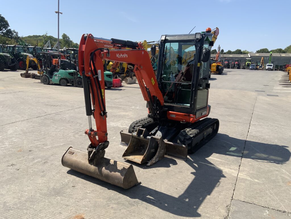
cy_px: 110
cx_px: 146
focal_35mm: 29
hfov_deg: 61.7
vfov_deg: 48.2
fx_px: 244
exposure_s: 1/1786
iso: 16
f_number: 1.8
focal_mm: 3
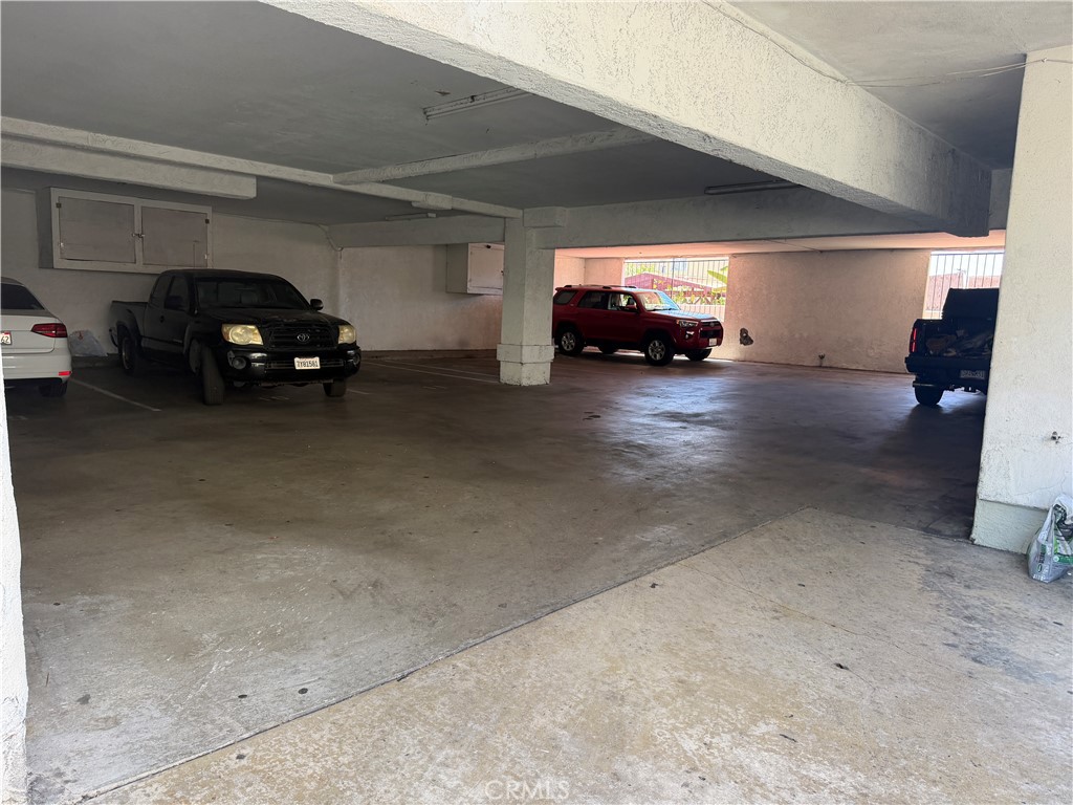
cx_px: 536
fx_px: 744
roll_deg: -0.7
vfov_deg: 56.8
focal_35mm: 24
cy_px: 402
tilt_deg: -8.1
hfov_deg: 71.6
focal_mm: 6.76
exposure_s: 1/205
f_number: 1.78
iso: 125
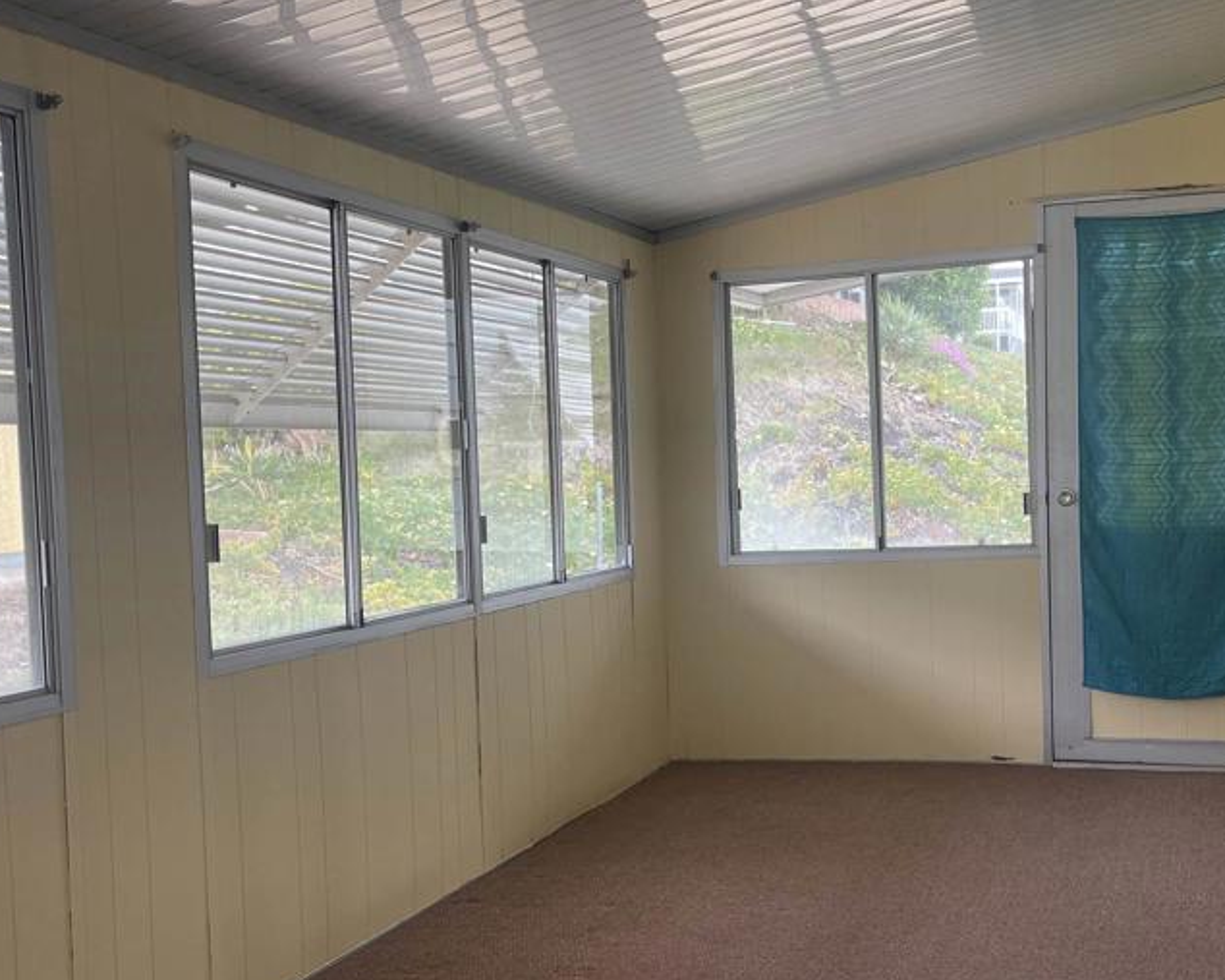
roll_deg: +1.2
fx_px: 1486
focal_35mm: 41
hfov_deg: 44.4
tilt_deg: -4.0
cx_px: 775
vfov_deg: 36.4
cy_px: 537
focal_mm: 5.1
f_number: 1.6
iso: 50
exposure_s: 1/121
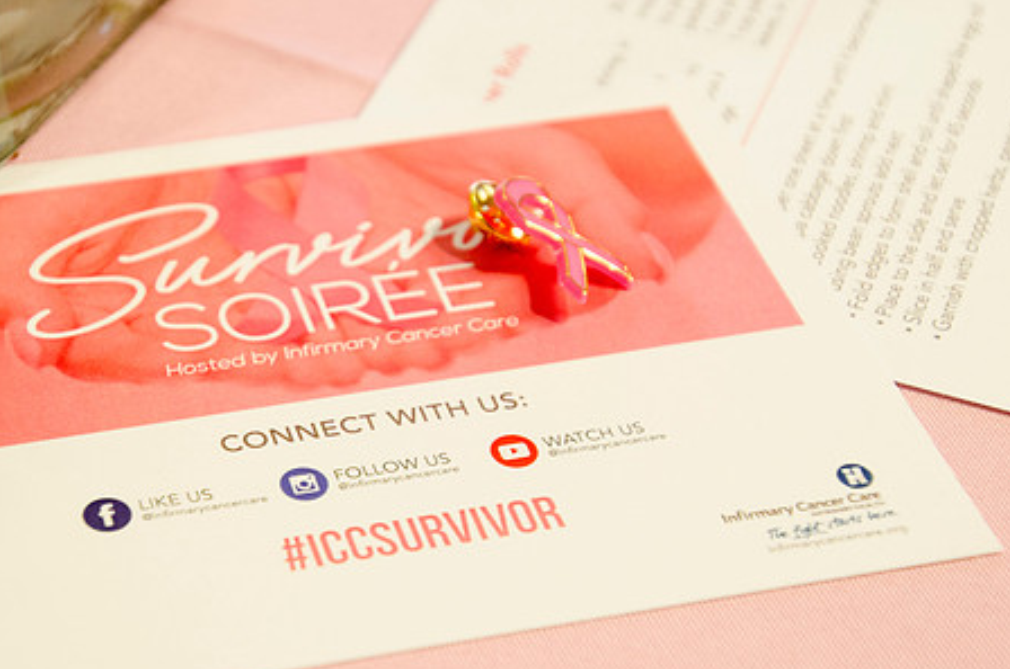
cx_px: 397
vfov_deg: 13.5
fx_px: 2829
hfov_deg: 20.2
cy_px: 340
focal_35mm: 101
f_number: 5.6
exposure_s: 1/40
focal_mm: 52
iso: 800
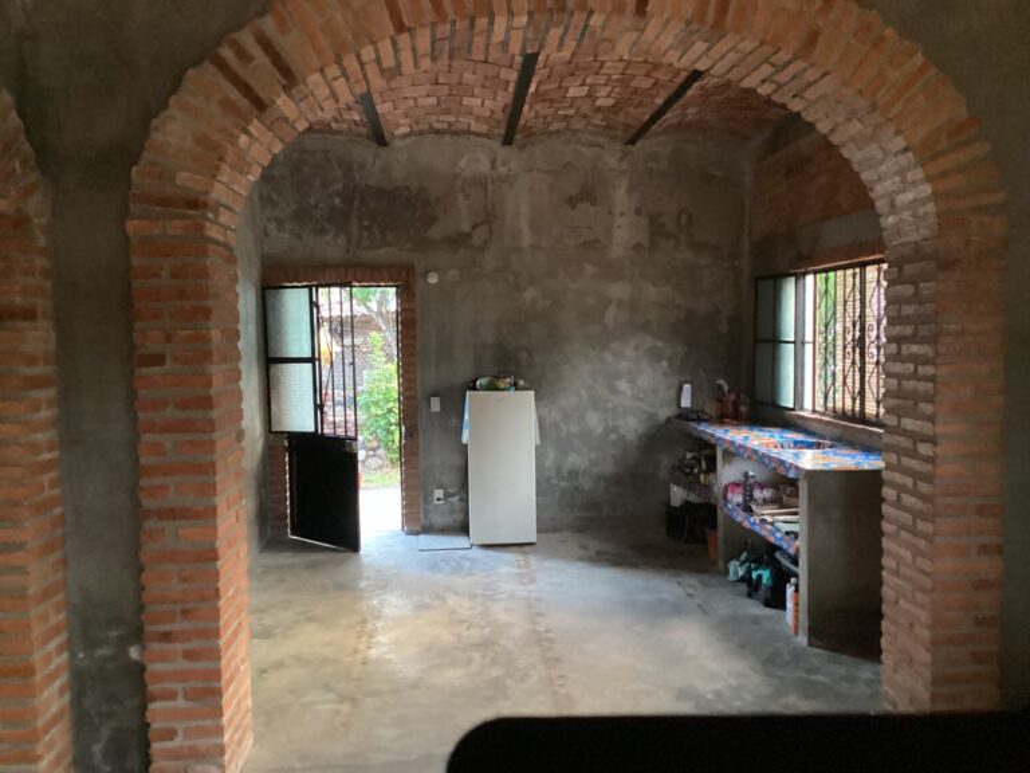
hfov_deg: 58.4
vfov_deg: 45.4
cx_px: 515
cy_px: 386
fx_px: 922
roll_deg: +0.8
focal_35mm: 31
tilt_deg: -3.9
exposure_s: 1/30
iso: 800
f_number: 2.4
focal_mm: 3.3
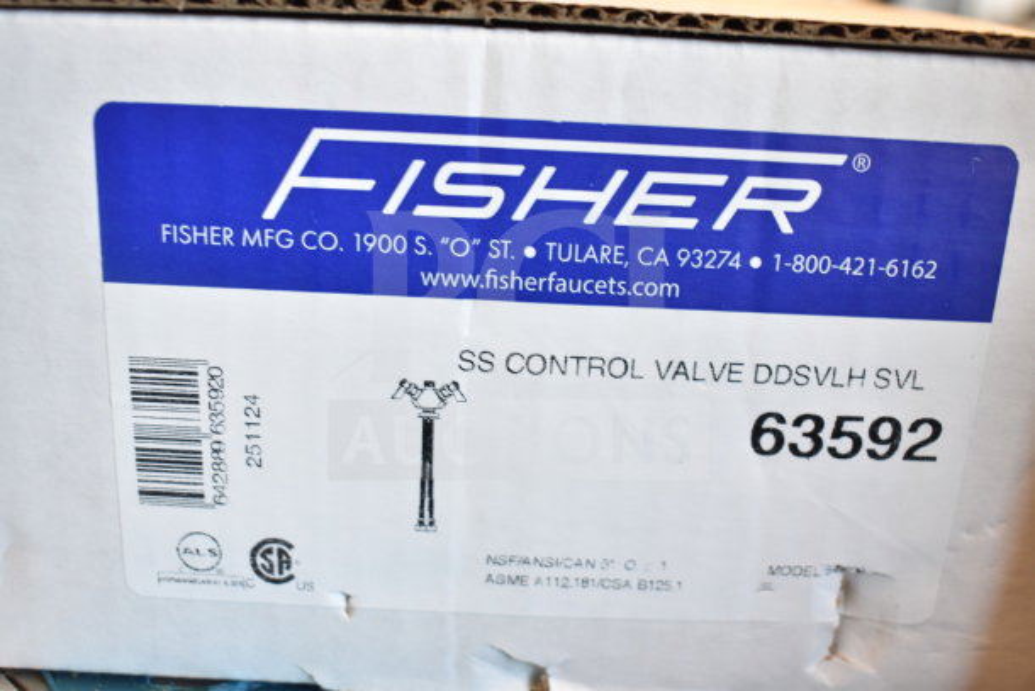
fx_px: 1165
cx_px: 518
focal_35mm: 40
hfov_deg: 47.9
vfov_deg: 33.0
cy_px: 346
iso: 400
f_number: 4
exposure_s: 1/40
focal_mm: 27
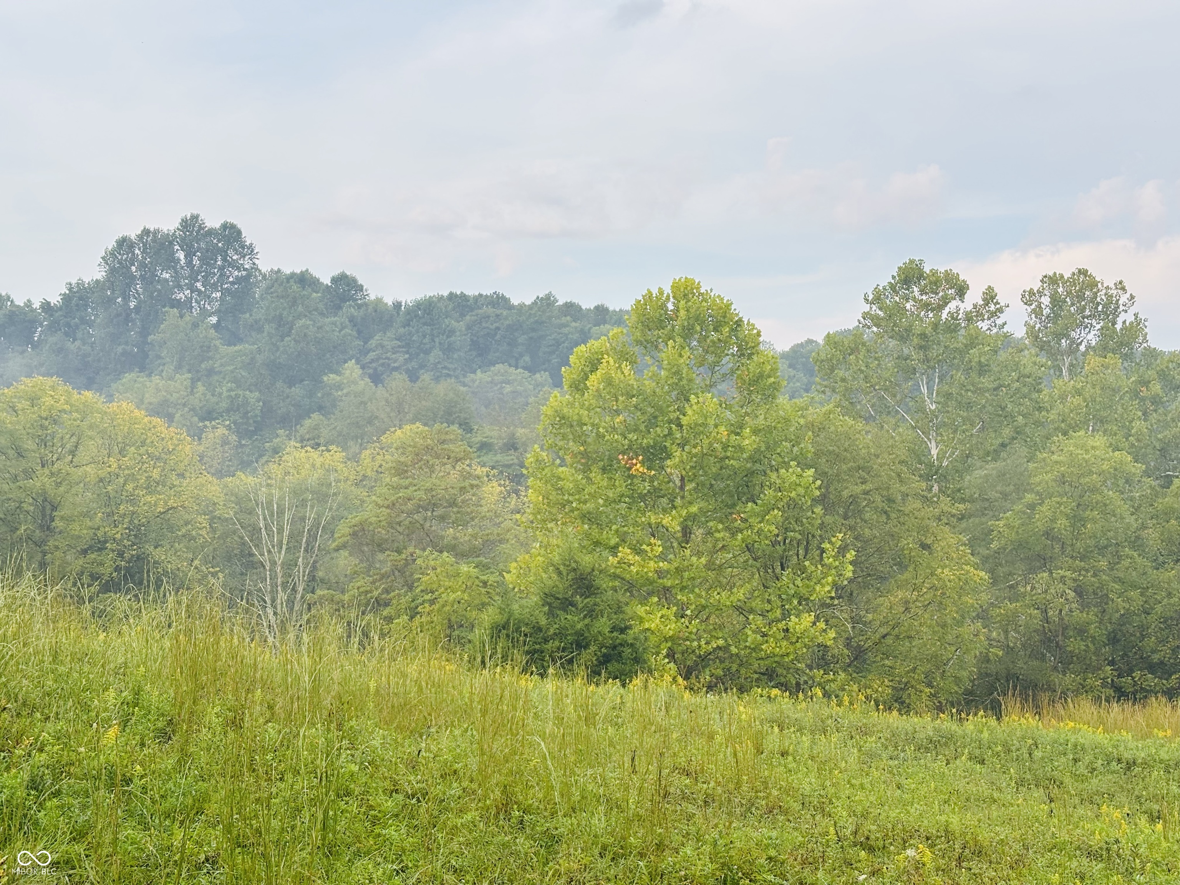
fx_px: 1773
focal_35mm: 52
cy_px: 442
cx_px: 590
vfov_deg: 28.0
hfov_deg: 36.8
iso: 32
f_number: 1.6
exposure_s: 1/473
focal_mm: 5.96
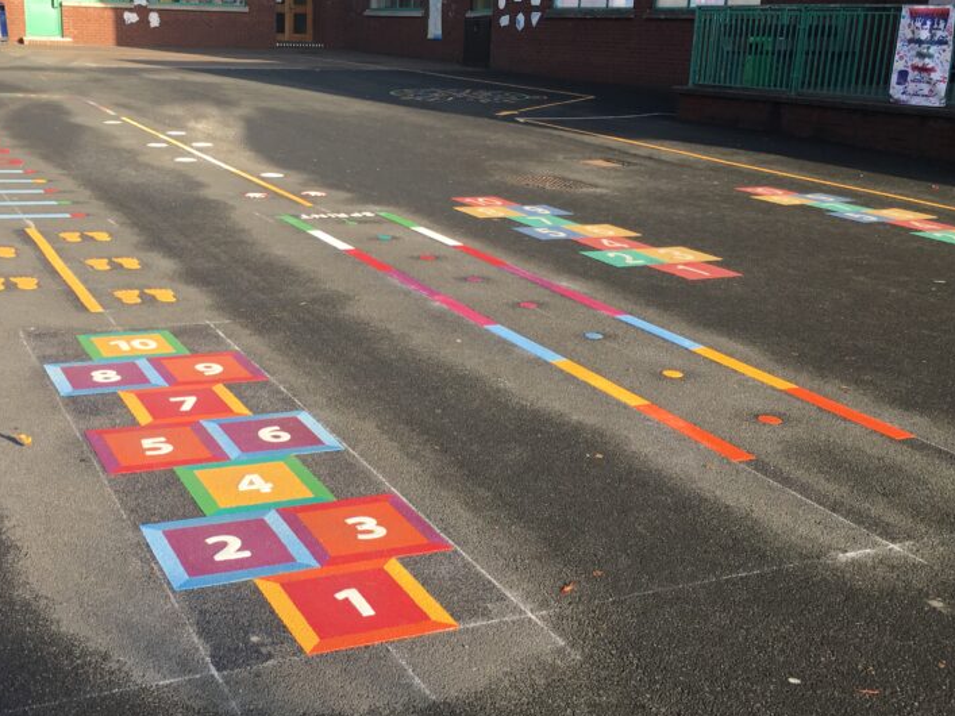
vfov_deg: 34.3
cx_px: 398
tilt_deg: -15.7
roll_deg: -2.7
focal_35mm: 42
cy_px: 386
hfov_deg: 44.6
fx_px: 1159
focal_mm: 4.15
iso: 25
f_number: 2.2
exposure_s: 1/432
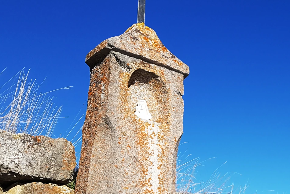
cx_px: 290
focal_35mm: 57
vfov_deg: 23.6
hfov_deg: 32.3
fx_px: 459
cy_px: 139
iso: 50
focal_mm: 4.2
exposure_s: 1/3512
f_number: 1.7
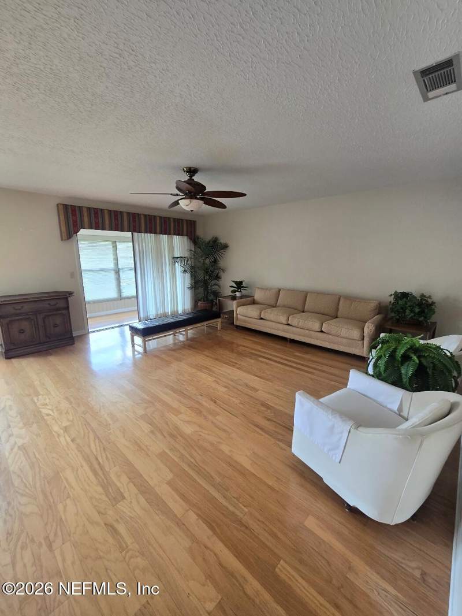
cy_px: 308
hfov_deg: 89.9
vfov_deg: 106.2
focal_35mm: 13
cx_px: 231
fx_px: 231
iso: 125
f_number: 2.2
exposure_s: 1/60
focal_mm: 2.2
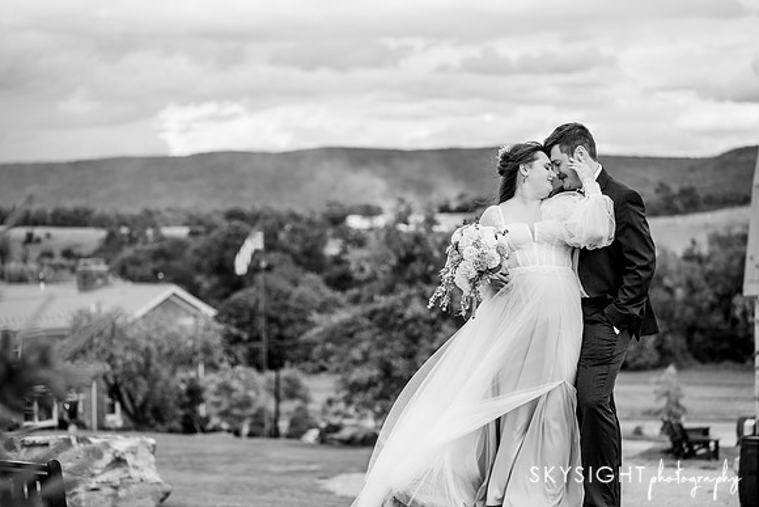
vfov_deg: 16.2
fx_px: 1777
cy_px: 254
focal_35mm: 84
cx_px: 380
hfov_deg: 24.1
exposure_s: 1/2500
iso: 320
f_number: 2.8
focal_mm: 82
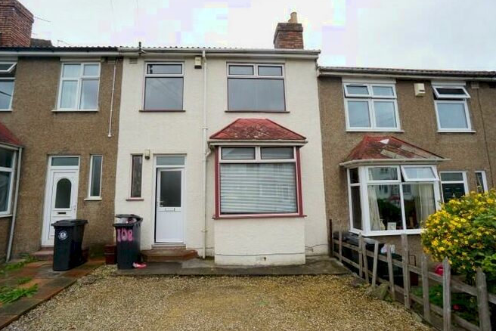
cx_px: 234
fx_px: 221
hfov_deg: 96.6
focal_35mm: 16
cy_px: 173
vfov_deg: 73.8
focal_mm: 10
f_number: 9
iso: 100
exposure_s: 1/100
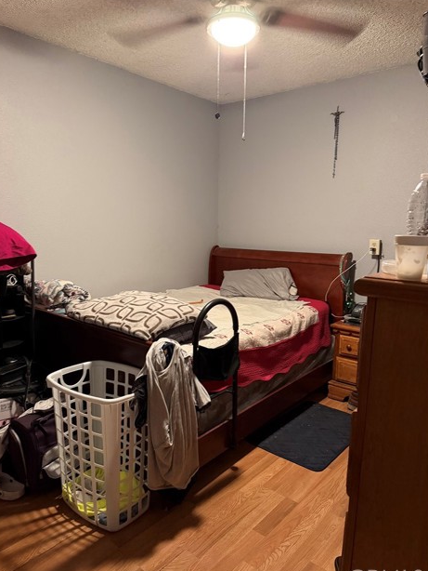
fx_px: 412
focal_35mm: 25
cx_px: 211
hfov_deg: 54.9
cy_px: 294
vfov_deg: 69.4
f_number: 1.78
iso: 1000
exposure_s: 1/40
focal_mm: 6.76
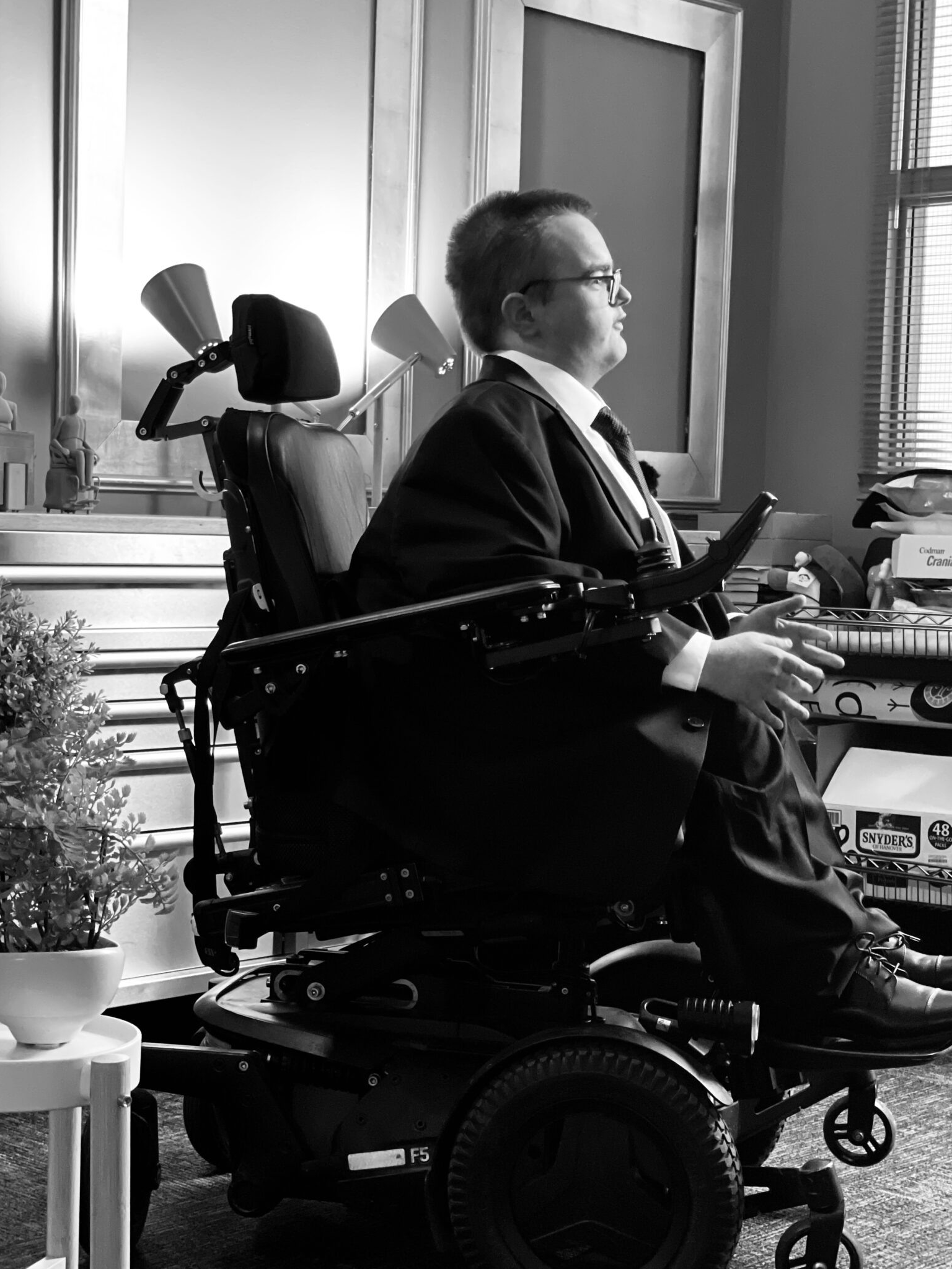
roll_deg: -1.0
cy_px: 637
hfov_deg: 22.6
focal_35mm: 65
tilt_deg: -1.6
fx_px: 2383
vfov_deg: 29.8
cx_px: 558
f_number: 2
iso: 400
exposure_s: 1/40
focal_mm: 6
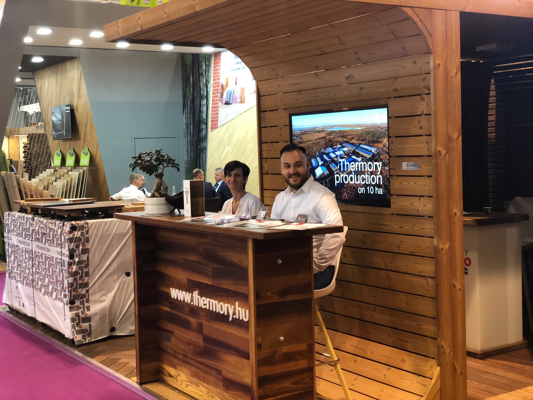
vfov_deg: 28.0
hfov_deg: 36.8
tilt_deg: -3.0
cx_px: 266
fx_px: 801
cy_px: 200
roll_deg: +2.3
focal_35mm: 52
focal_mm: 6
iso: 125
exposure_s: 1/25
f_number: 2.4
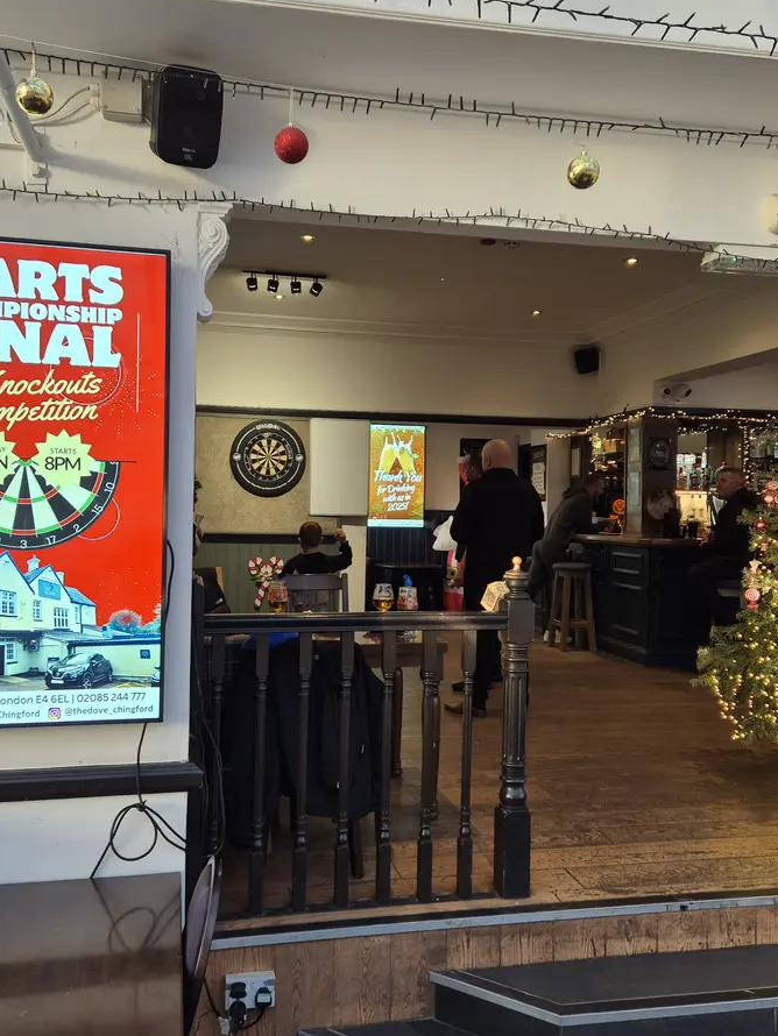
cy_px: 513
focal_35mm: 31
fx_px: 929
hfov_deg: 45.5
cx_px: 375
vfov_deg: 58.3
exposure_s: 1/50
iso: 50
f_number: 1.8
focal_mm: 5.4
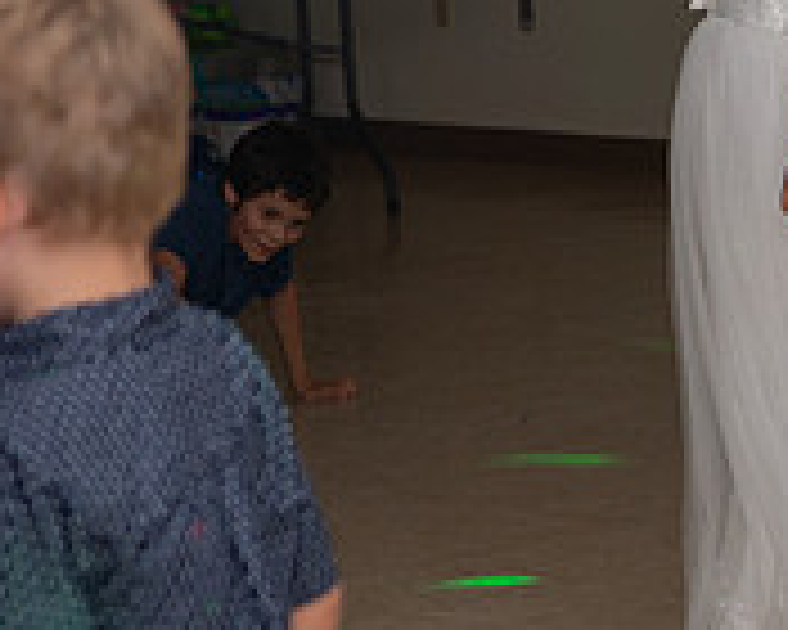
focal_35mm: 202
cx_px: 1004
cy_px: 430
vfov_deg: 7.7
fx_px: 4711
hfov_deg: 9.4
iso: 800
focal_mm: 65
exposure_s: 1/125
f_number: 3.5
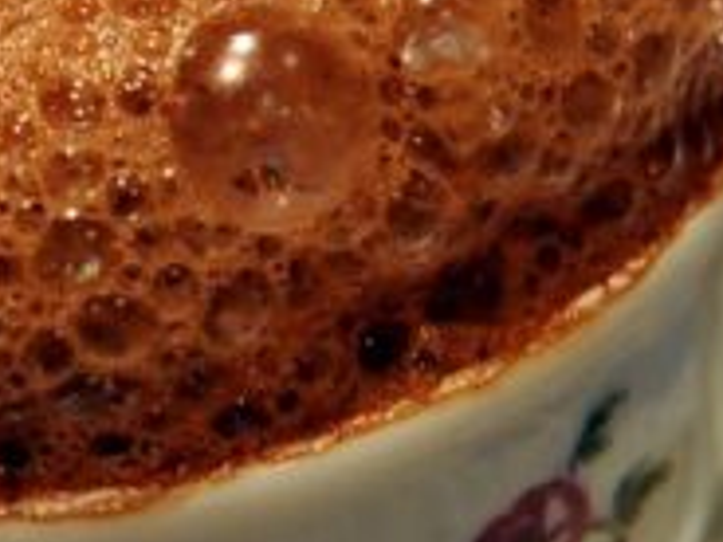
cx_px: 141
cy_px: 155
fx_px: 4679
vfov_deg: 6.6
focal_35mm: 224
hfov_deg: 8.8
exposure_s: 1/80
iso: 800
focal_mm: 42
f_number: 4.5
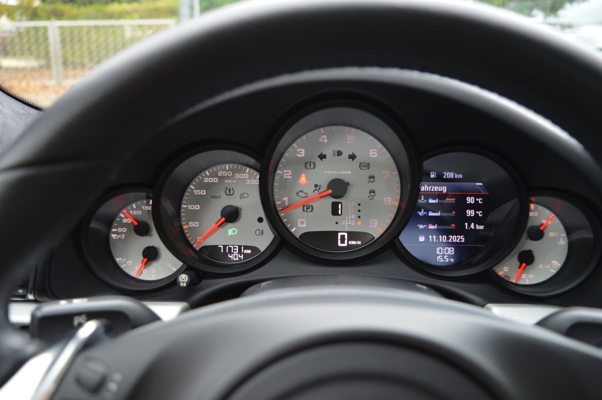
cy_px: 200
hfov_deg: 55.1
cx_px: 301
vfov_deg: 38.3
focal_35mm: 34
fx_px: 576
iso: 400
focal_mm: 23
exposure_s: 1/25
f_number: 3.8
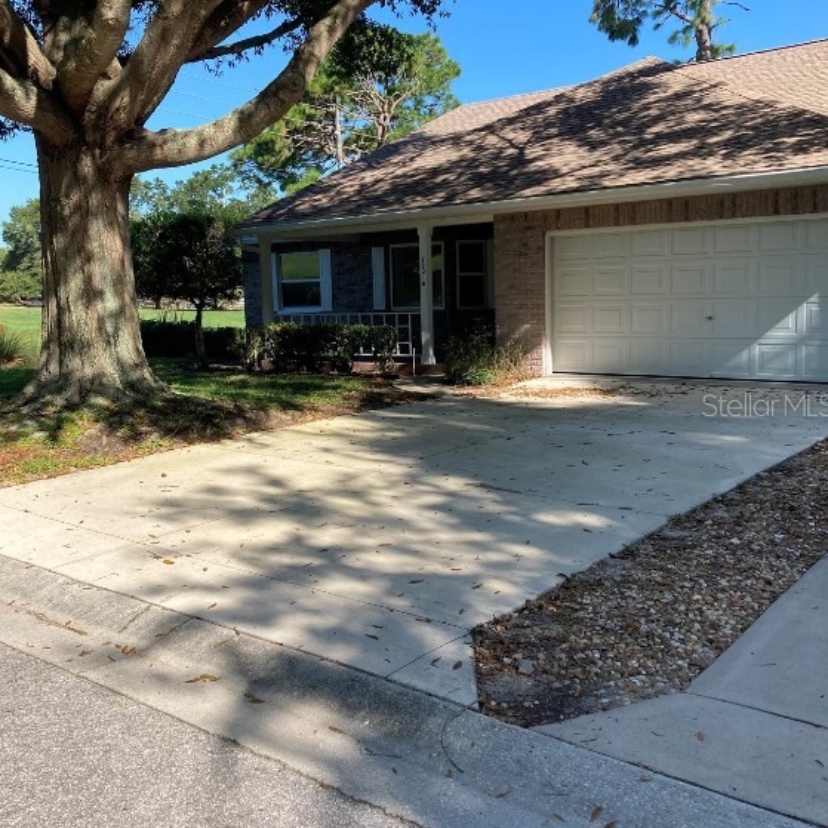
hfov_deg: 48.5
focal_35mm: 34
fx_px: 920
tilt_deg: -5.7
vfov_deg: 48.4
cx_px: 415
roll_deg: +1.5
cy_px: 404
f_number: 1.8
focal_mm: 3.99
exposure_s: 1/827
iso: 20
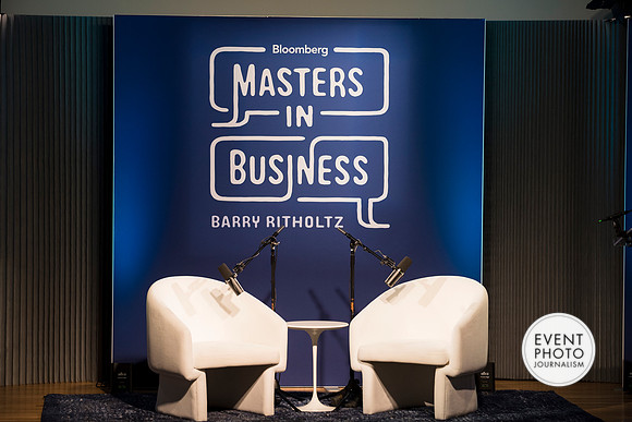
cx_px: 317
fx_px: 2505
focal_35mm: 143
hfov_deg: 14.4
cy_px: 203
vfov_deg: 9.6
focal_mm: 135
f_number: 2.8
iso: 800
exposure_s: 1/125
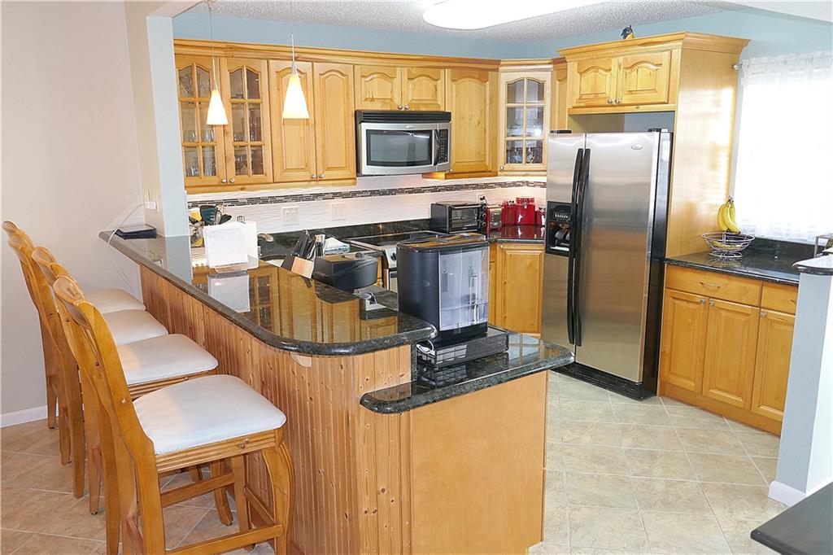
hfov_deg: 65.5
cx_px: 416
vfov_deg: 46.4
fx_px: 648
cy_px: 278
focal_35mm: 28
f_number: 3
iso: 400
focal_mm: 10.2
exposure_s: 1/60
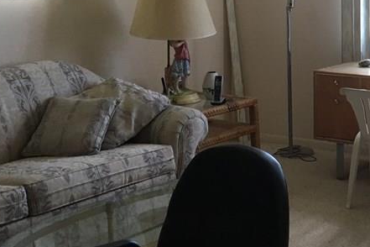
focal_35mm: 70
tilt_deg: -10.5
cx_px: 417
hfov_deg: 26.4
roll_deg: -1.8
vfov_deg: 19.4
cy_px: 98
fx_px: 719
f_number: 2.2
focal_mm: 4.15
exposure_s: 1/30
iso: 40
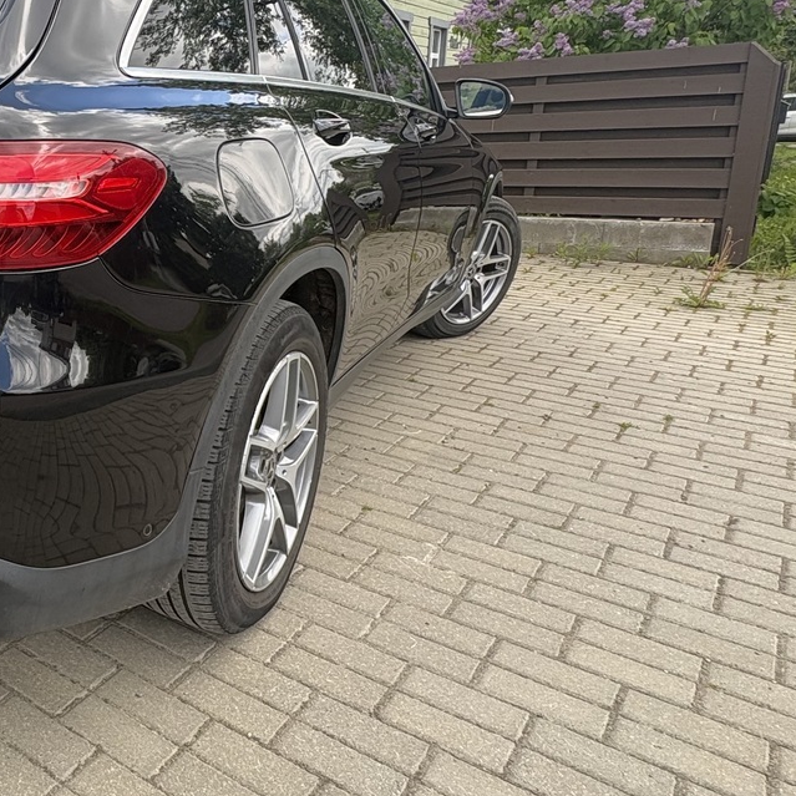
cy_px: 323
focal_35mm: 31
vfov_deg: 52.2
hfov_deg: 44.1
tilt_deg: -14.1
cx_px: -16
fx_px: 806
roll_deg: +2.7
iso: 64
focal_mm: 2.22
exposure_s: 1/249
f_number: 2.2
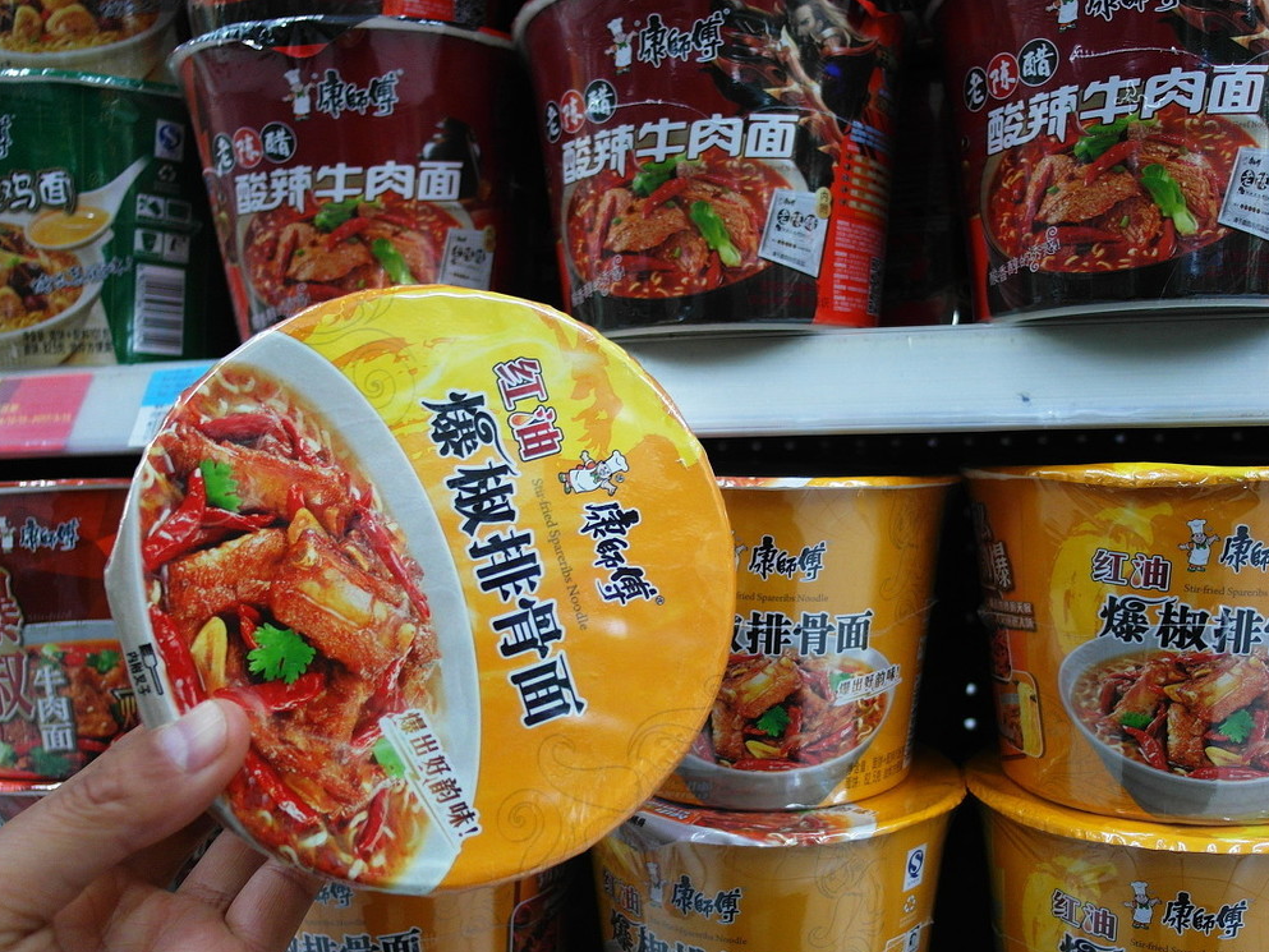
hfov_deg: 61.2
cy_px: 523
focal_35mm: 29
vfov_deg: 48.2
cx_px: 746
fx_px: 1063
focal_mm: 5.2
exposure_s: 1/45
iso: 200
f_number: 1.4
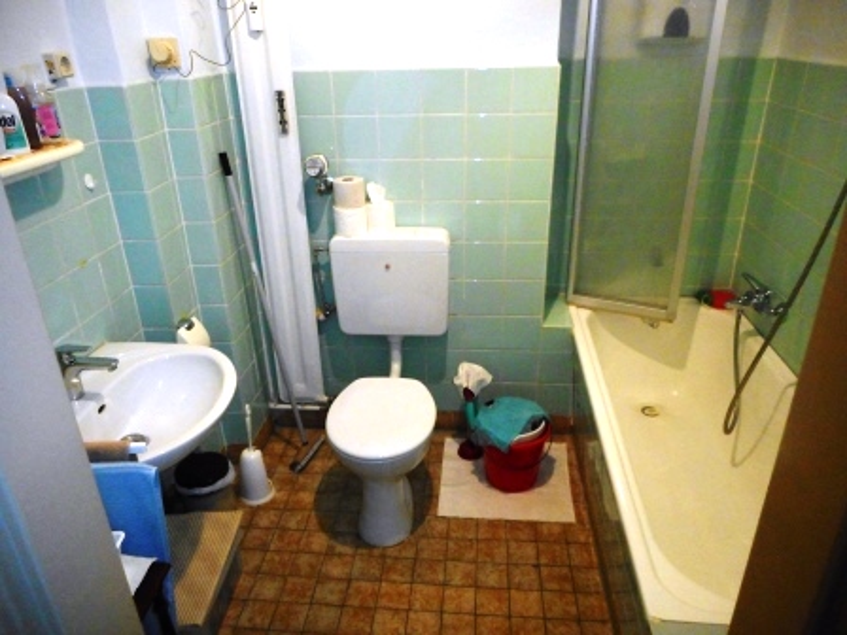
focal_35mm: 25
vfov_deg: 54.9
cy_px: 318
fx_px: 612
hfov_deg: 69.4
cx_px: 424
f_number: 3.7
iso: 400
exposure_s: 1/25
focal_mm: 4.5
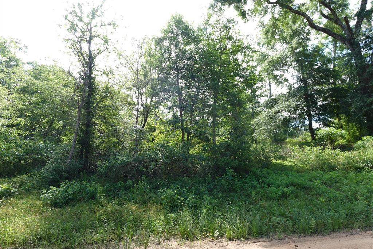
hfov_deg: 90.0
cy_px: 124
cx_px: 186
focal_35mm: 18
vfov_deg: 67.3
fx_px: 186
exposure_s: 1/160
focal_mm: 6.9
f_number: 4
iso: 125
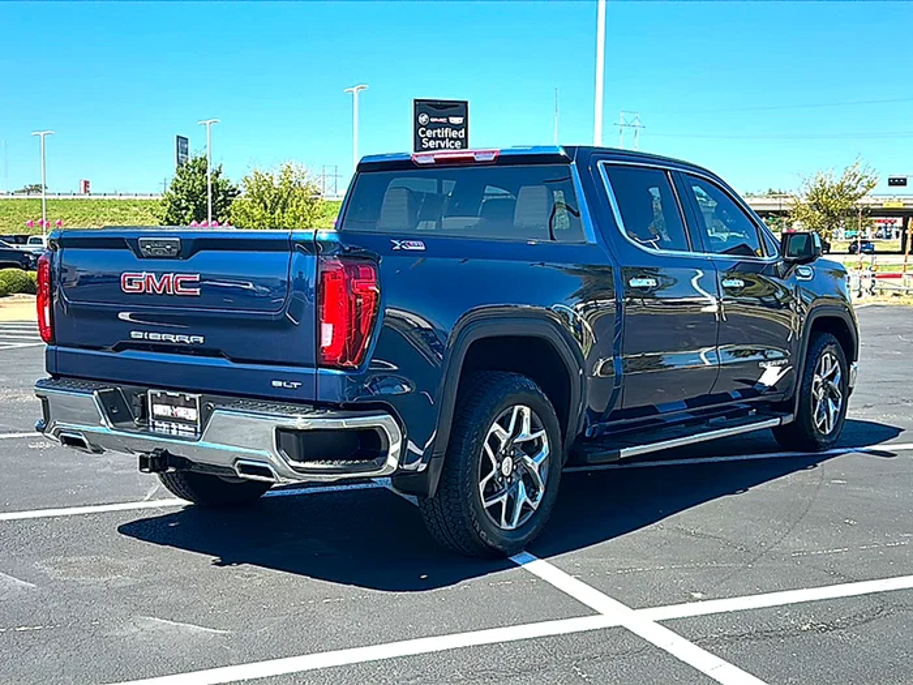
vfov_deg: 37.7
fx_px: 1002
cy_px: 342
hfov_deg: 49.0
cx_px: 456
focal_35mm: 38
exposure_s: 1/2262
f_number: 1.78
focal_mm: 6.86
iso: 80
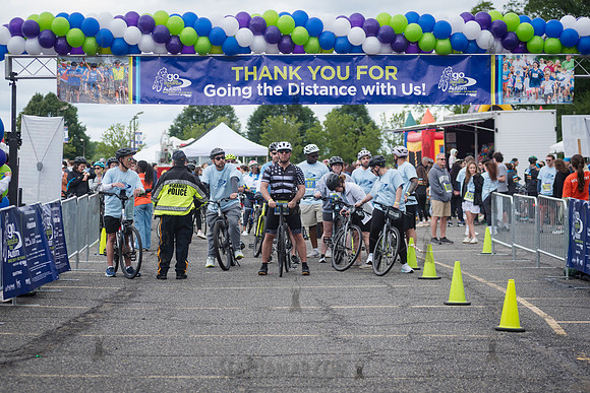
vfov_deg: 14.4
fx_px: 1553
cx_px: 278
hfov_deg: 21.5
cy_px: 203
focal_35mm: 95
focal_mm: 80
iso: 400
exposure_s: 1/1250
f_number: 3.5
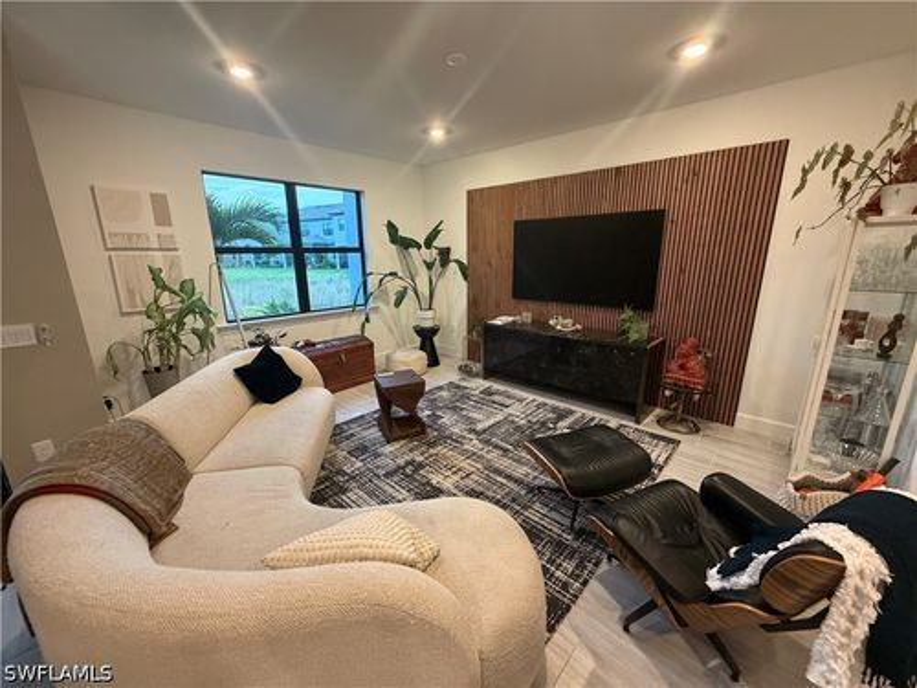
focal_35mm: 14
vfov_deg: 85.7
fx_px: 371
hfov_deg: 102.1
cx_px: 458
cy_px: 344
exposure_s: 1/60
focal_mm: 2.22
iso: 400
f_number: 2.2
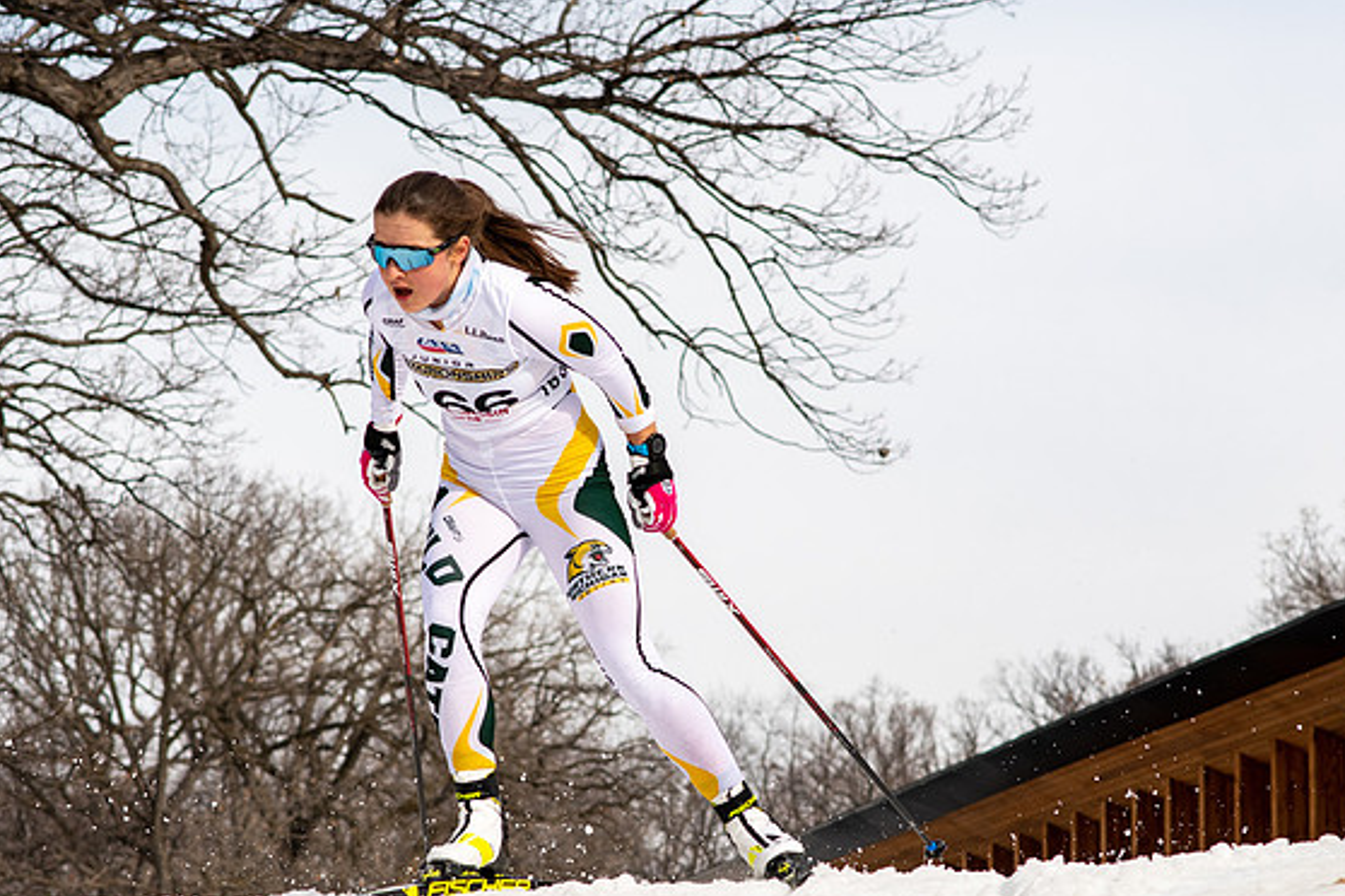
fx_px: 5828
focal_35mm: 156
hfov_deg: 13.2
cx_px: 675
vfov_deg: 8.8
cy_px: 531
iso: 400
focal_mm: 85
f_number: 5.6
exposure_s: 1/2000
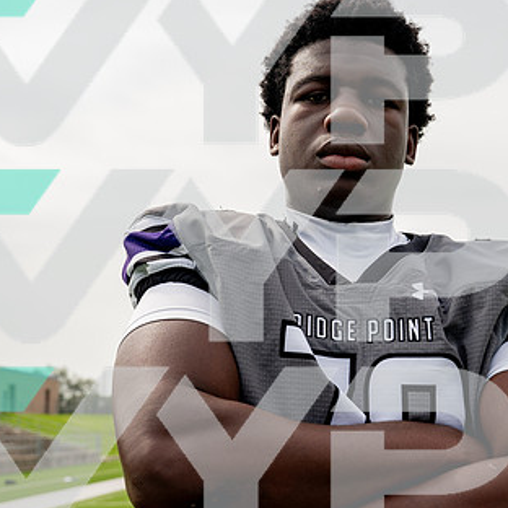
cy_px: 256
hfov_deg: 28.5
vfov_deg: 28.6
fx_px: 996
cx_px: 304
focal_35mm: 60
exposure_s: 1/800
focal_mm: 38
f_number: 5.6
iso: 125
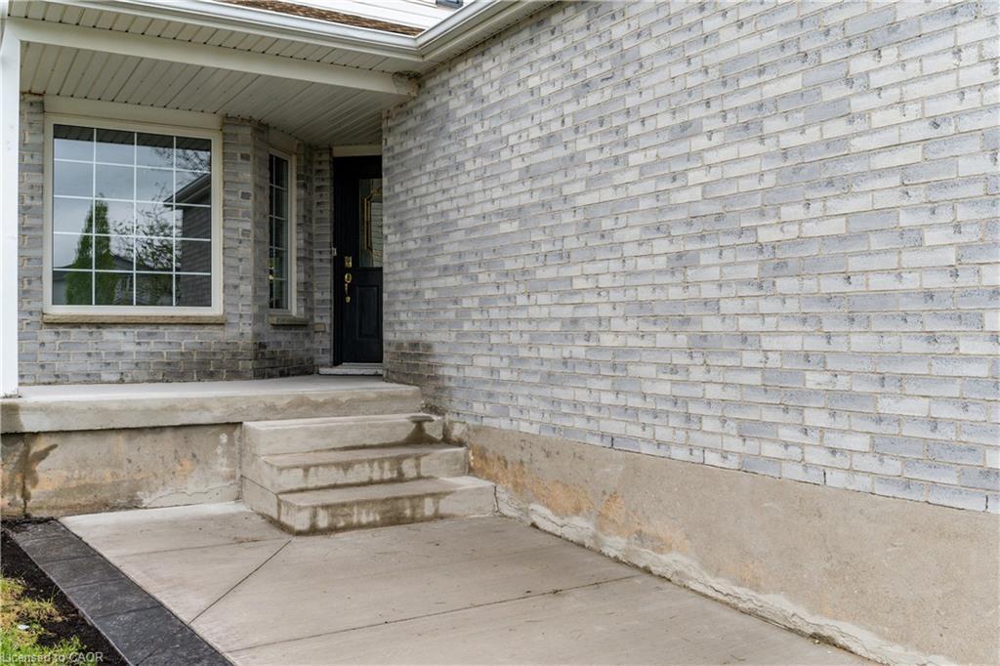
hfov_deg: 61.9
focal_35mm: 30
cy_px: 333
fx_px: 833
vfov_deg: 43.6
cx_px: 500
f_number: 7.1
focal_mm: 30
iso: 400
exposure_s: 1/400
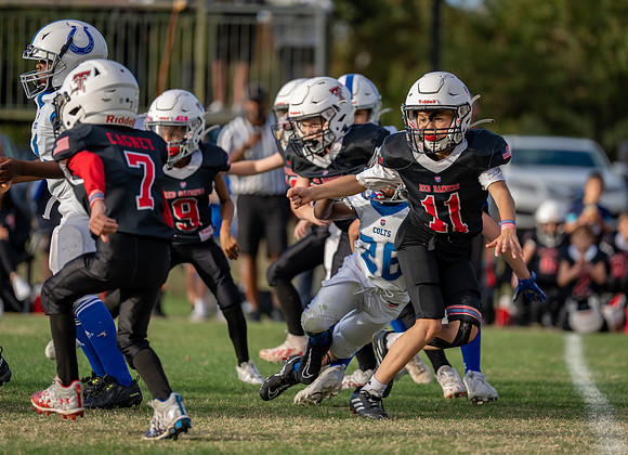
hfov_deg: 8.2
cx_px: 382
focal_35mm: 244
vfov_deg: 6.0
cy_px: 200
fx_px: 4371
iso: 160
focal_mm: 200
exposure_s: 1/1250
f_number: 2.8
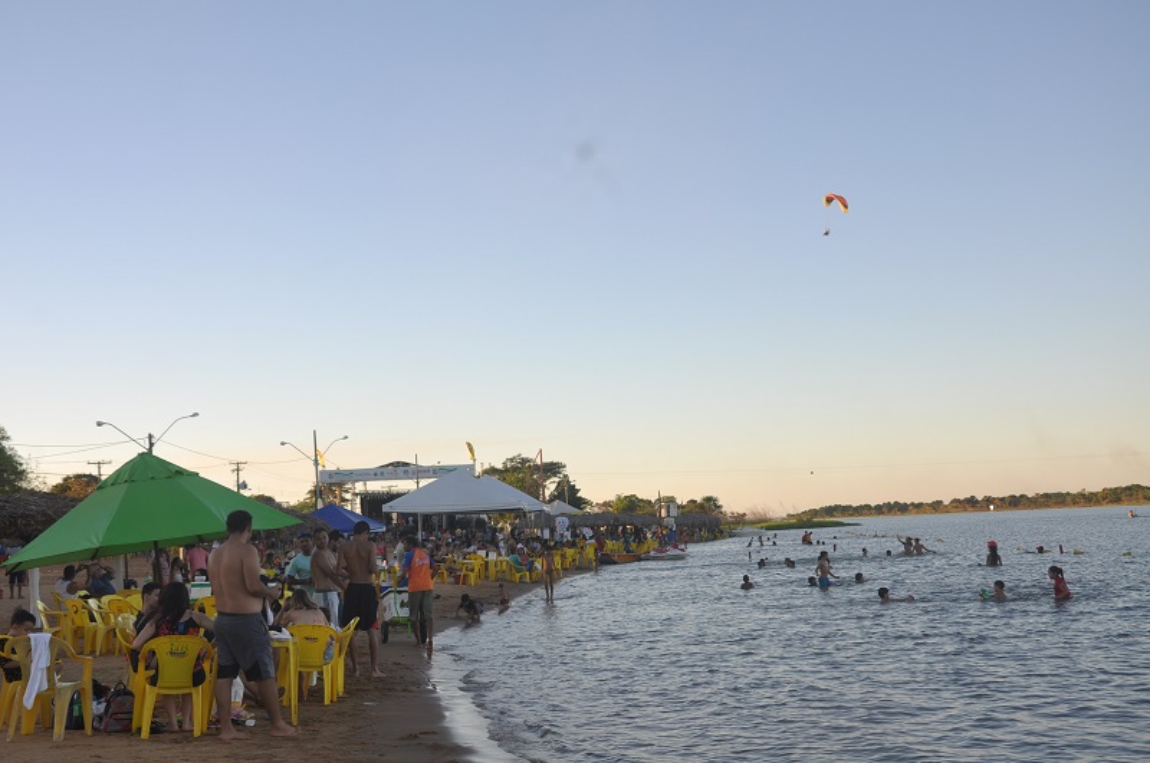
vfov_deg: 26.4
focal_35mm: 51
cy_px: 382
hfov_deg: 38.9
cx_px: 575
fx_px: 1627
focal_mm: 34
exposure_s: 1/80
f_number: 9
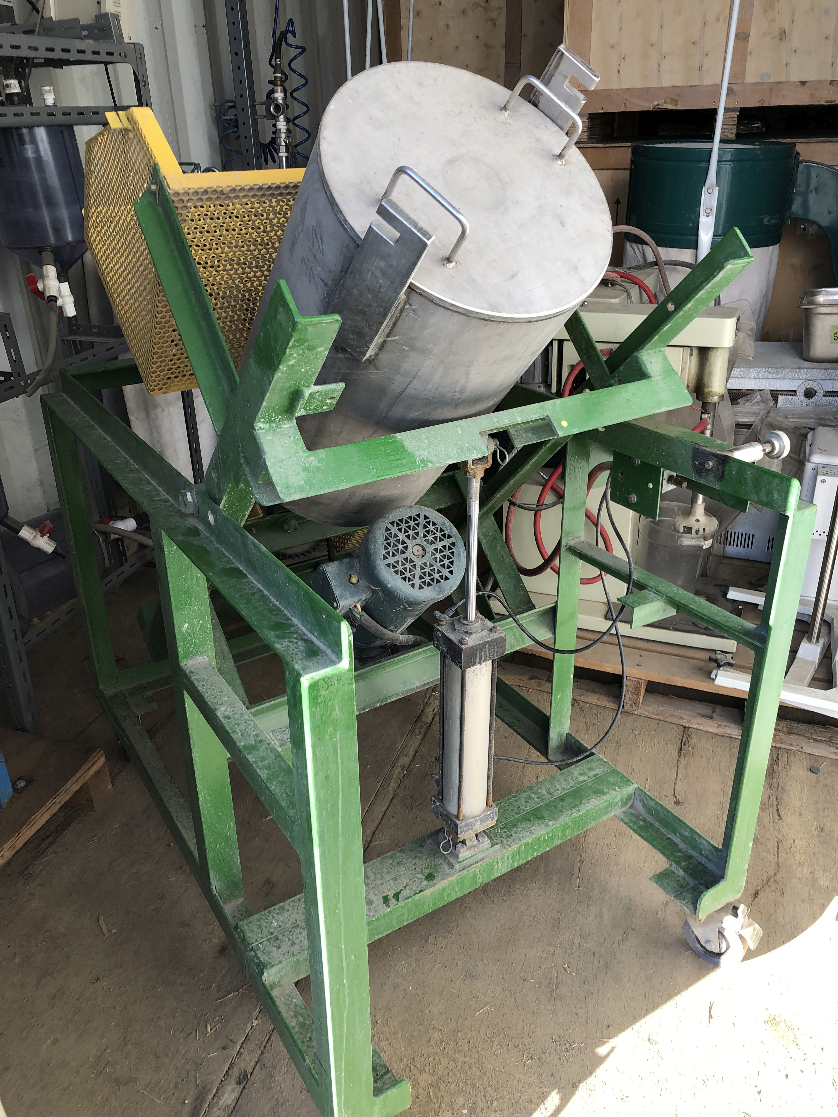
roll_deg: +1.9
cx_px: 419
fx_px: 904
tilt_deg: -25.7
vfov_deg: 63.4
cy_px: 558
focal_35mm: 28
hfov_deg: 49.7
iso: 20
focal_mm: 3.99
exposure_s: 1/187
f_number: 1.8
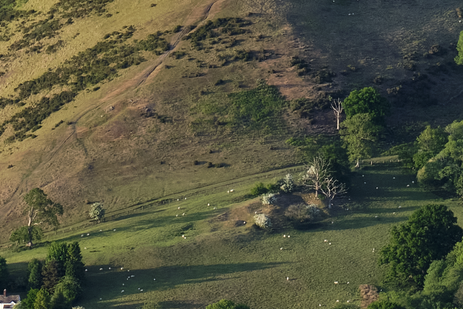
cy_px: -144
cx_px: 778
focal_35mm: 351
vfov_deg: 3.9
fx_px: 4514
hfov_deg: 5.8
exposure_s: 1/80
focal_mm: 58.9
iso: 400
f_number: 16
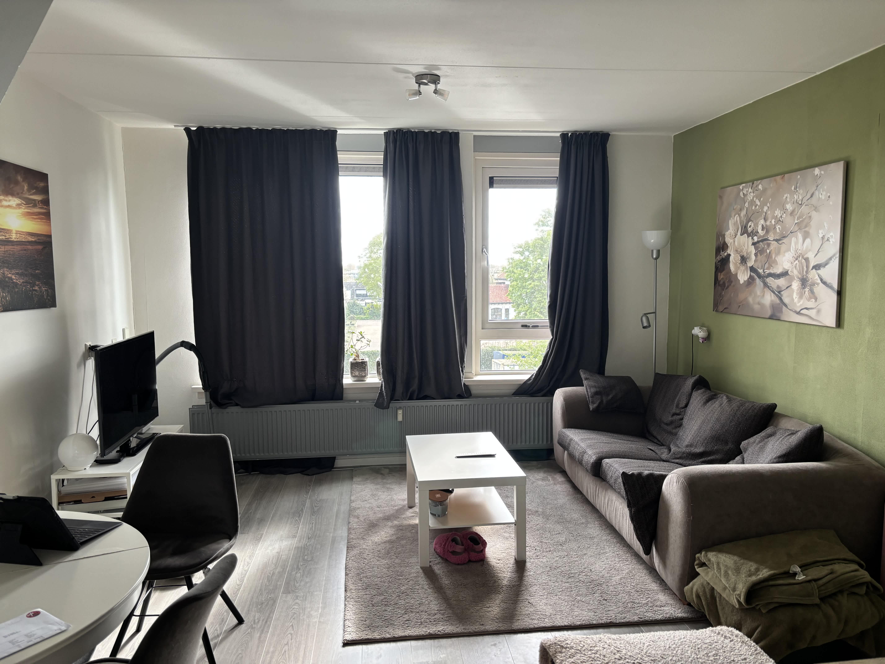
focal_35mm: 26
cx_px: 442
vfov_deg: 53.1
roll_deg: +0.5
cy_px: 332
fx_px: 665
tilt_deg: -6.2
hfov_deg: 67.3
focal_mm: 6
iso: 125
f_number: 1.6
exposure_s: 1/121
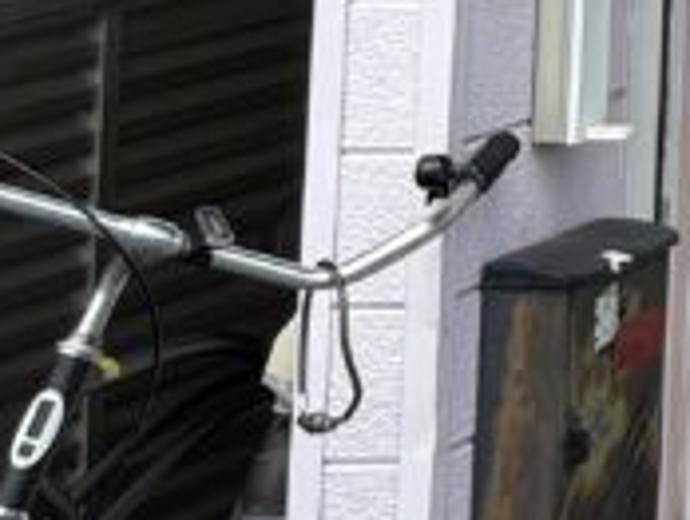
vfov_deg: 7.3
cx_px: 2308
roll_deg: +0.4
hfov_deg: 8.2
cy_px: -774
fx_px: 3812
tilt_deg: +4.6
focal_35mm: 191
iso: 50
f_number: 1.6
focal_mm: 5.96
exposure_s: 1/2141
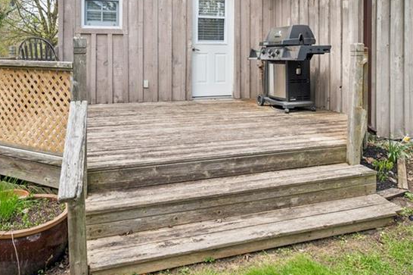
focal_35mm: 30
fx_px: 344
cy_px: 47
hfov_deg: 62.0
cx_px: 207
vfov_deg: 41.3
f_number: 8
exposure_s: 1/640
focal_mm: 16
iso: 800
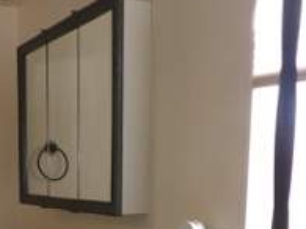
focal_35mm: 59
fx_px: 521
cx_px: 11
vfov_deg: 23.2
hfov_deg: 30.7
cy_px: 257
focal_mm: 4.3
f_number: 3.2
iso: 187
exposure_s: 1/33
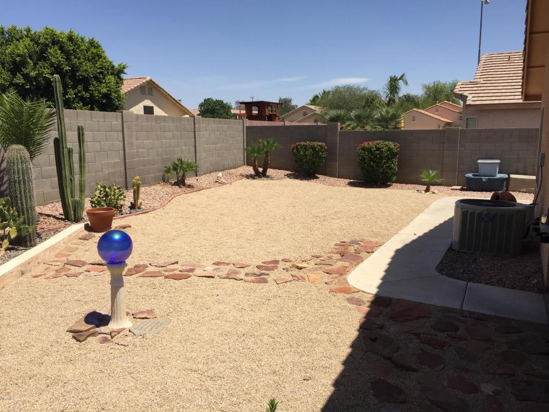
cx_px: 274
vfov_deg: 48.2
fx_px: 460
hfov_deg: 61.7
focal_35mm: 29
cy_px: 206
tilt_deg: -10.3
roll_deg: -0.9
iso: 32
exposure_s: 1/2326
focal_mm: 4.15
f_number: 2.2
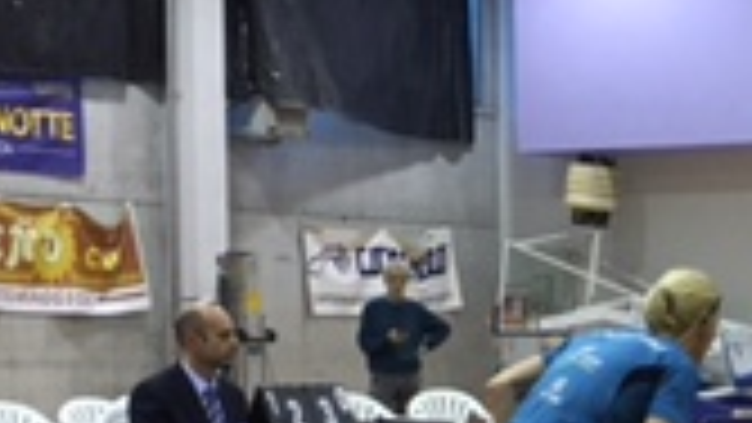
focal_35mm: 121
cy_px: 454
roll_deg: +0.0
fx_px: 2413
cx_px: 838
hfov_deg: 17.1
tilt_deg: -3.2
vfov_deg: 9.9
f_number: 2.2
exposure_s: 1/33
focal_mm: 4.15
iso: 125
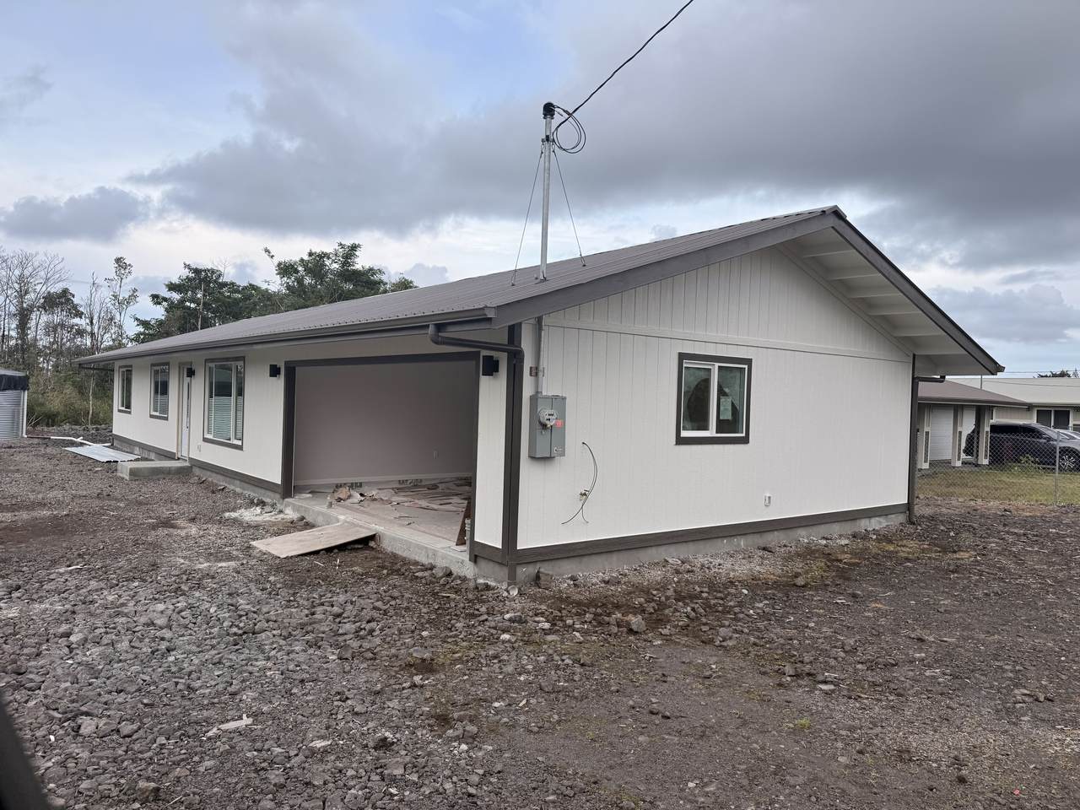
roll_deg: -1.8
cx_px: 540
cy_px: 405
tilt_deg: -1.6
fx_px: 749
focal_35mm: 24
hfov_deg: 71.6
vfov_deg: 56.8
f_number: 1.78
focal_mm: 6.76
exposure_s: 1/1106
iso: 80
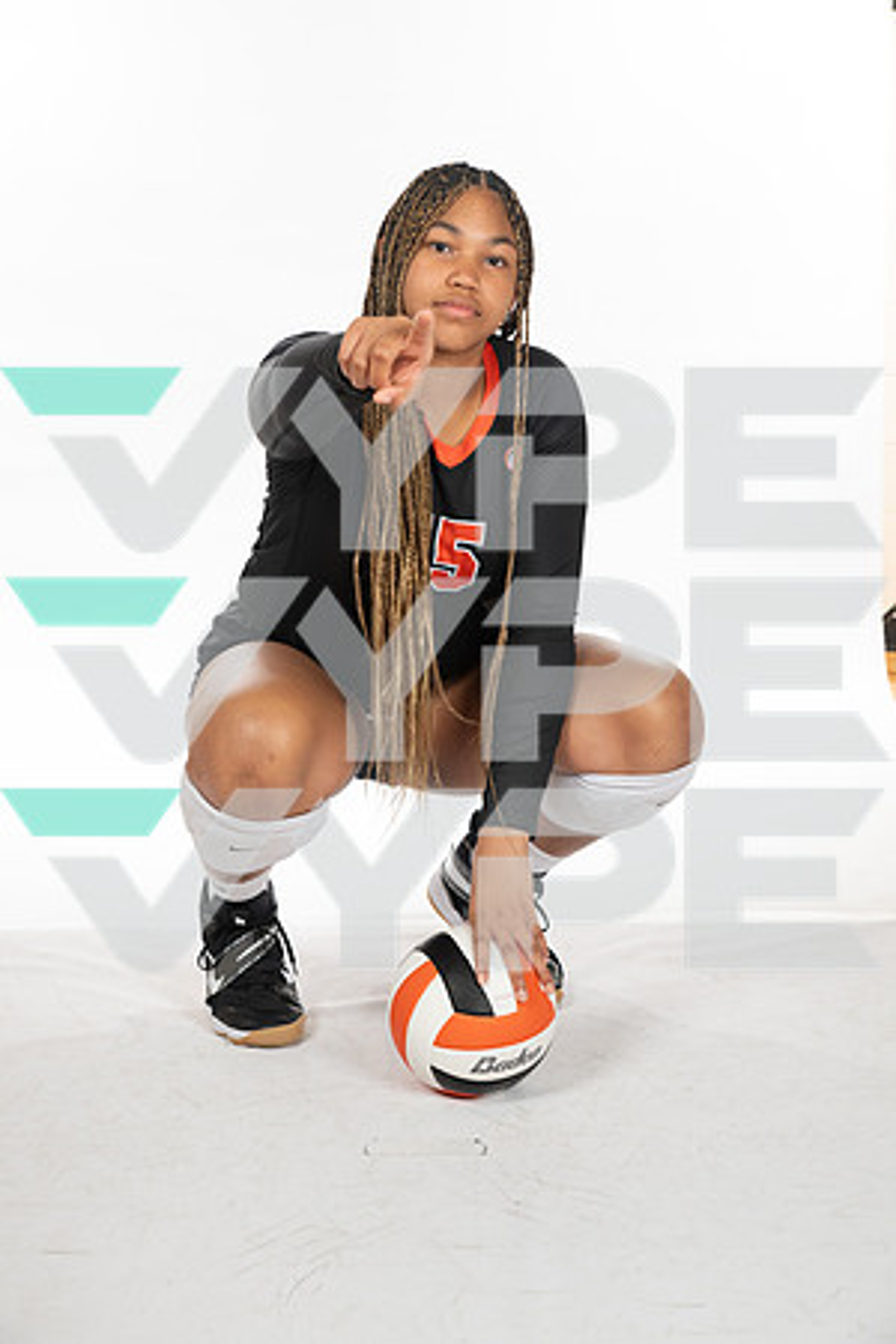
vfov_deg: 35.6
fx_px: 2091
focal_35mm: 56
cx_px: 448
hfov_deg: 24.2
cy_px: 672
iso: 800
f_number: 8
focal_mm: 56
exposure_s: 1/320
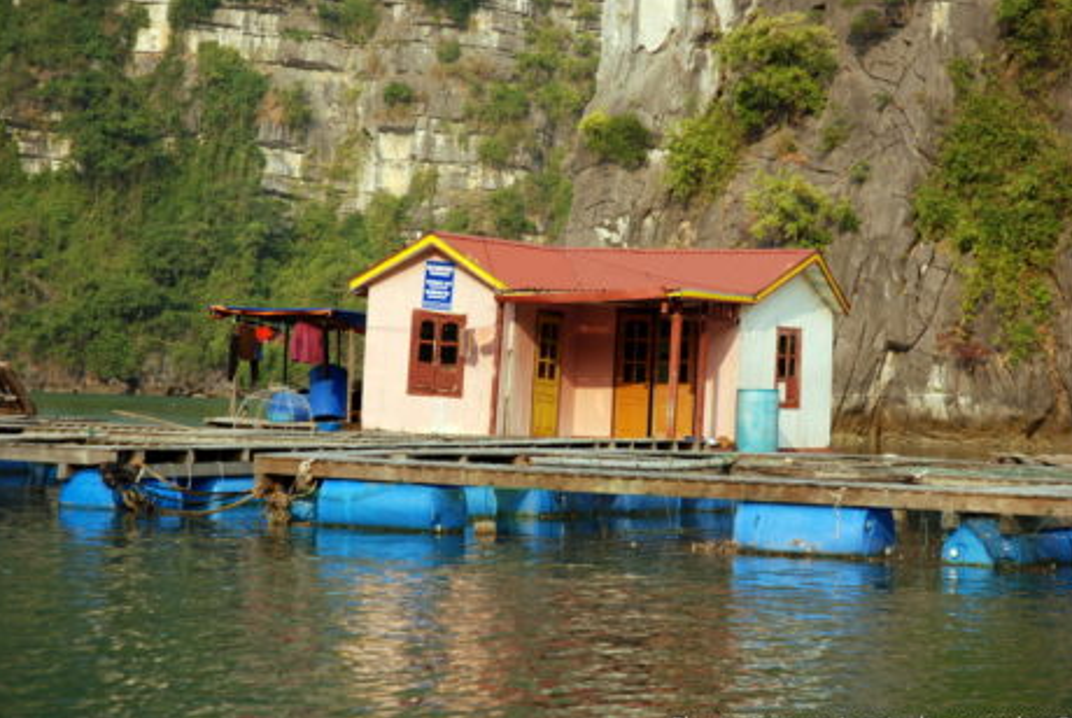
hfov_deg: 20.2
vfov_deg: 13.6
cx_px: 557
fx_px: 3011
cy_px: 369
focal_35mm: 101
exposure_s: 1/200
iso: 100
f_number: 6.3
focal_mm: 62
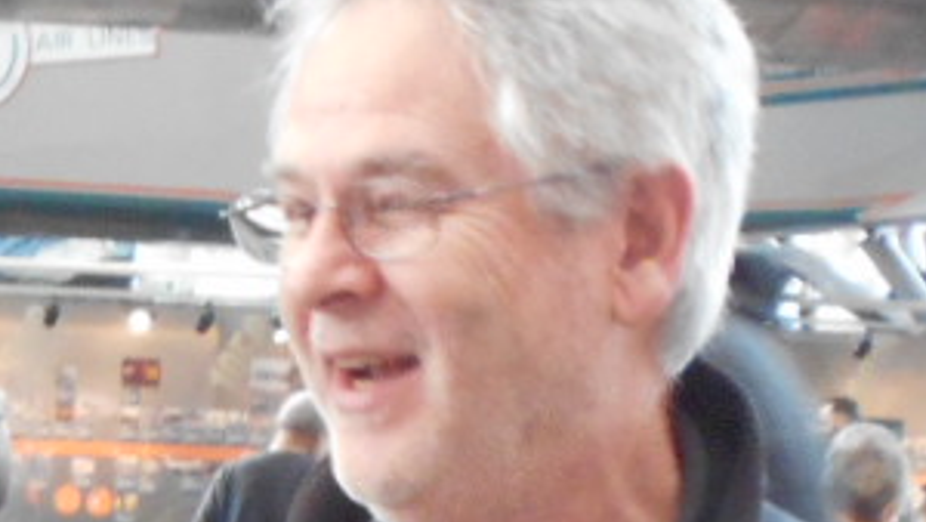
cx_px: -154
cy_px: 775
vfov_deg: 7.9
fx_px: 3709
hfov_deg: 13.9
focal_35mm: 151
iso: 400
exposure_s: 1/30
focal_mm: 4.6
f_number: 3.2
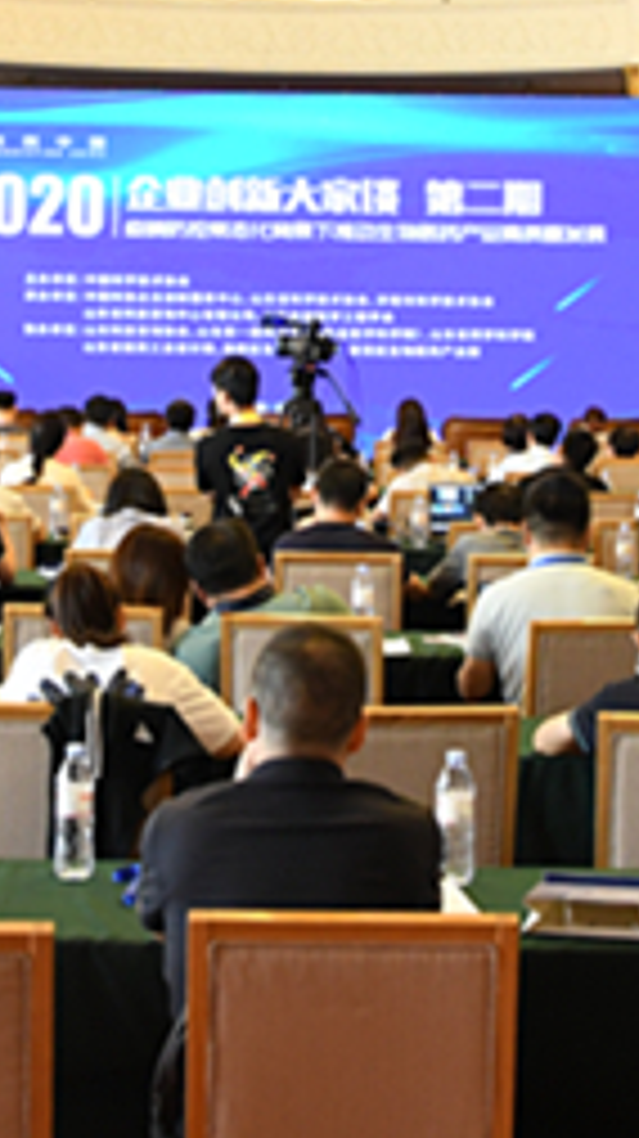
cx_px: 270
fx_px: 2022
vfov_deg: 30.8
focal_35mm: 67
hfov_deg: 18.0
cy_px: 265
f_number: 3.5
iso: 1600
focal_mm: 18
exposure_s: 1/100
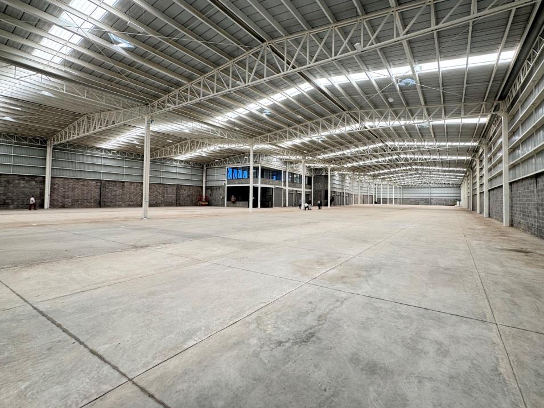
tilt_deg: +2.3
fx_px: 236
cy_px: 193
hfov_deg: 98.1
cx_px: 283
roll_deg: -0.4
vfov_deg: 81.7
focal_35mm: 15
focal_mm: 2.22
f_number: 2.2
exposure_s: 1/99
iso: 100
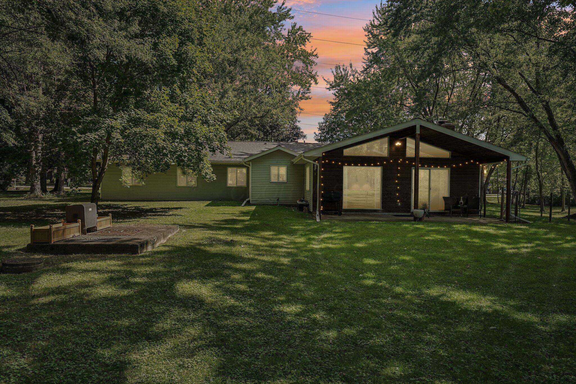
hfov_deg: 73.7
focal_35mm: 24
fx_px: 384
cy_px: 192
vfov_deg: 53.1
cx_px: 288
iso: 100
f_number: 8
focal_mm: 24
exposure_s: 1/40
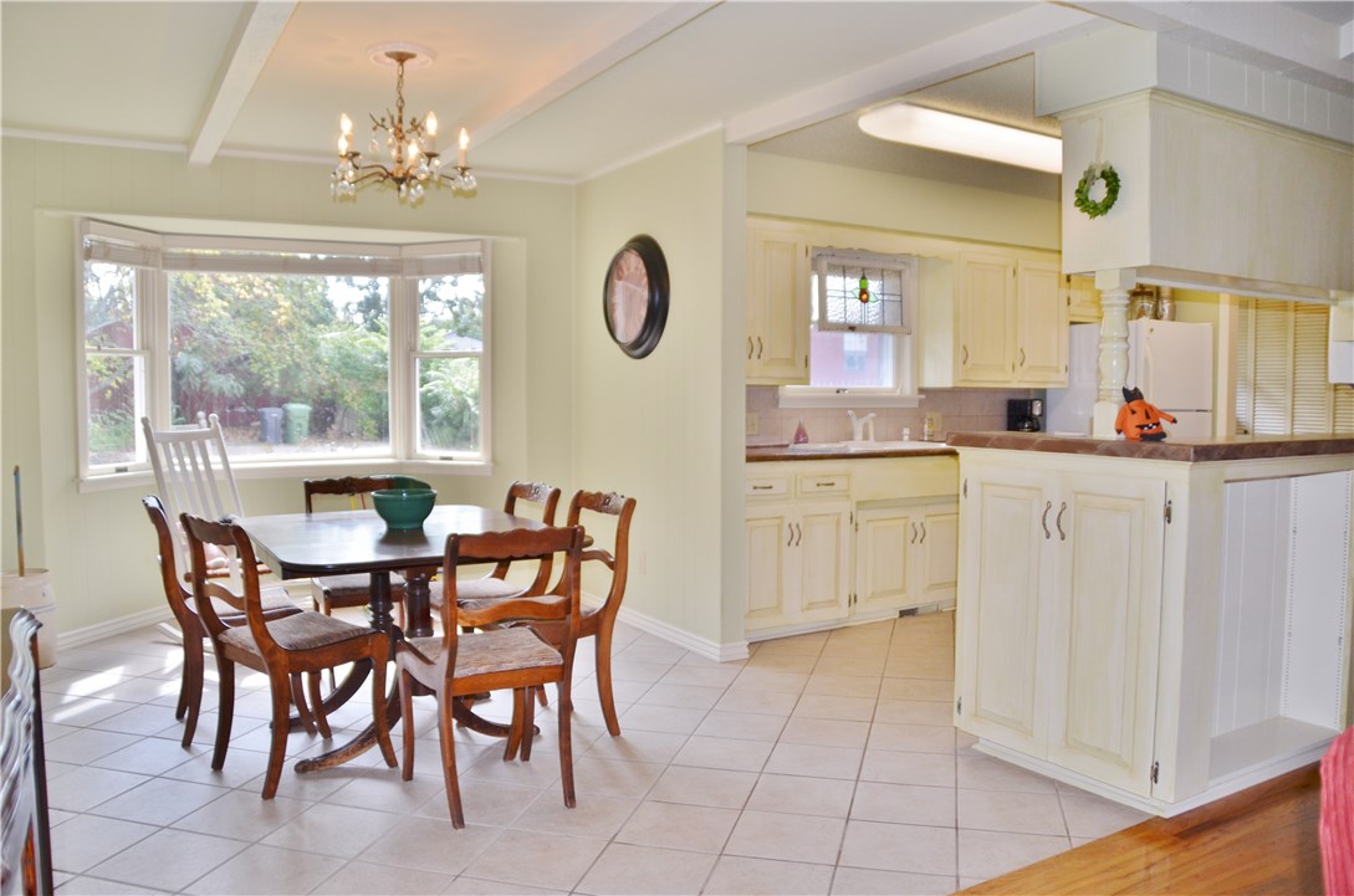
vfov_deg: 47.7
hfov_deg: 67.5
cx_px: 677
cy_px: 448
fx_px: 1013
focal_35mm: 27
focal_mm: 18
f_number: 3.5
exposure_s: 1/200
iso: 280
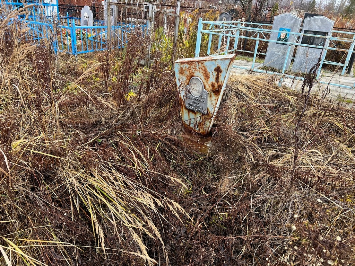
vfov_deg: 53.1
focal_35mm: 26
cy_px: 133
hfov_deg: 67.3
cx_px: 178
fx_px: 267
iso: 40
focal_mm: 5.7
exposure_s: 1/277
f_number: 1.5
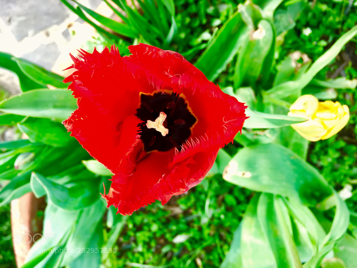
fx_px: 299
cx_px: 178
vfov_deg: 48.2
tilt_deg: -79.0
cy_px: 134
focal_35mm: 29
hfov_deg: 61.7
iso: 32
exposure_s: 1/100
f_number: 2.2
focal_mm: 4.15
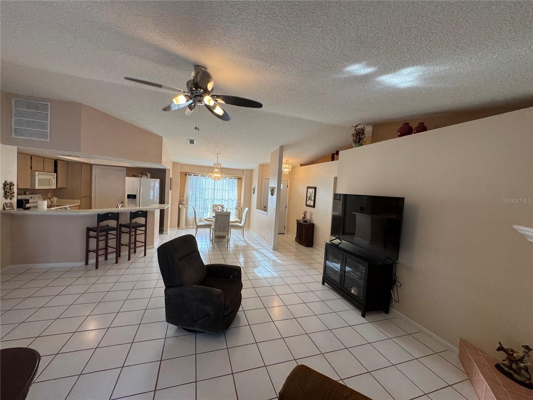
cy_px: 200
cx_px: 266
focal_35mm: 14
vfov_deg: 85.7
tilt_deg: -2.7
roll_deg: -3.5
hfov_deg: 102.1
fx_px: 216
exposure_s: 1/120
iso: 160
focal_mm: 2.22
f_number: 2.2
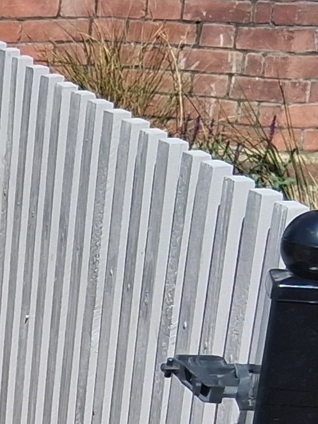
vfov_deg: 12.0
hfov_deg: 8.3
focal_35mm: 160
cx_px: -532
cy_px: 568
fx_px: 1960
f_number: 1.8
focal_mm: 3.98
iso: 25
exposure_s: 1/782
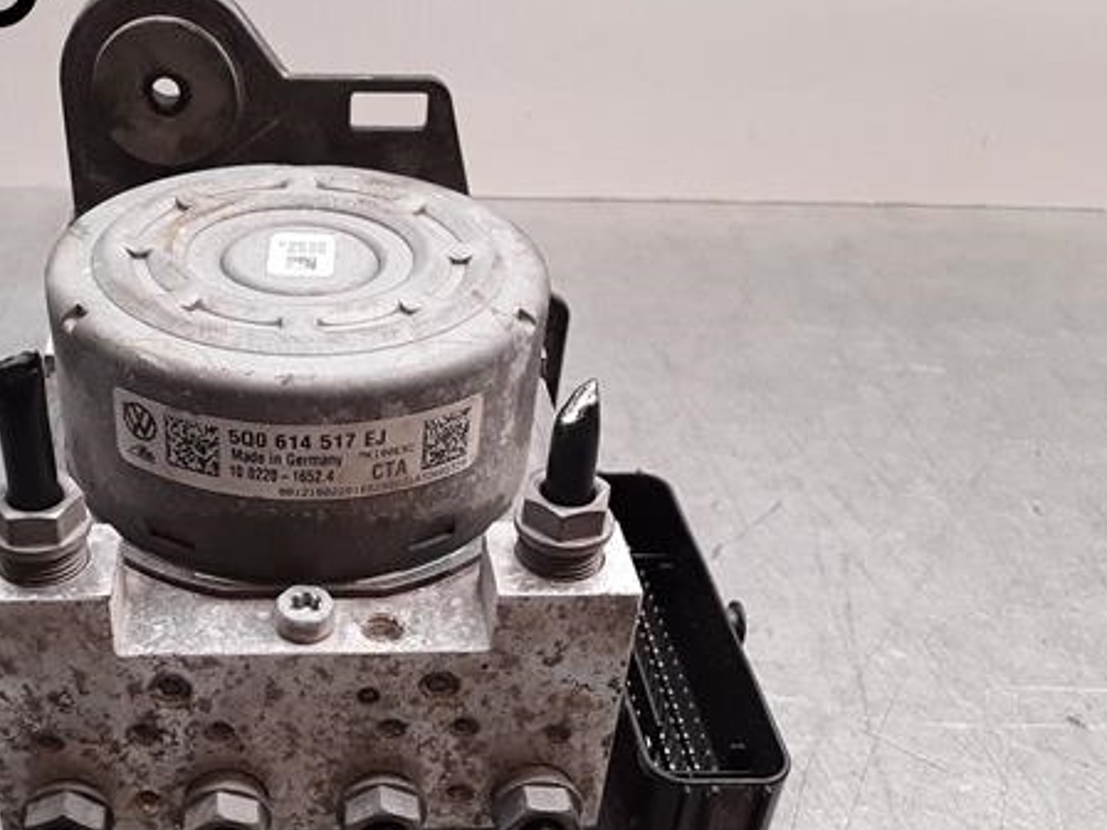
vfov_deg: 35.7
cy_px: 536
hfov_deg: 45.9
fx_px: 1279
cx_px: 353
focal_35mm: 40
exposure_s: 1/50
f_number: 1.9
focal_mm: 2.91
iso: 50
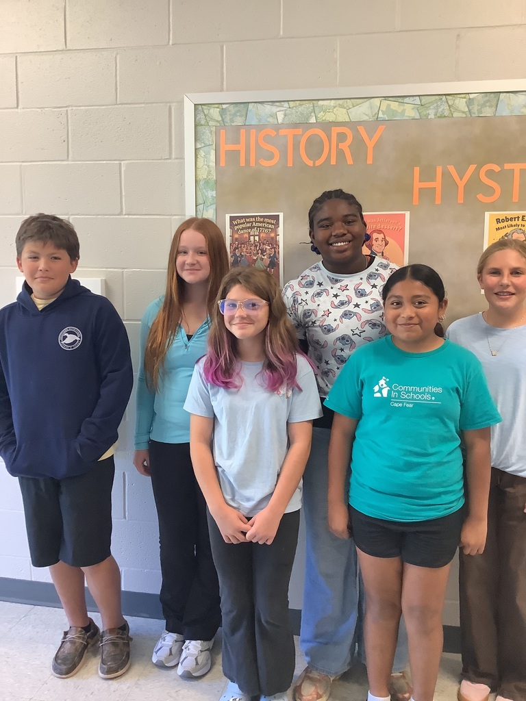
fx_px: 628
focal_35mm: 31
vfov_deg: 58.4
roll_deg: -1.1
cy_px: 350
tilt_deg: -6.8
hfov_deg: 45.4
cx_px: 263
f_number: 2.4
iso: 250
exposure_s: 1/60
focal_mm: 3.3
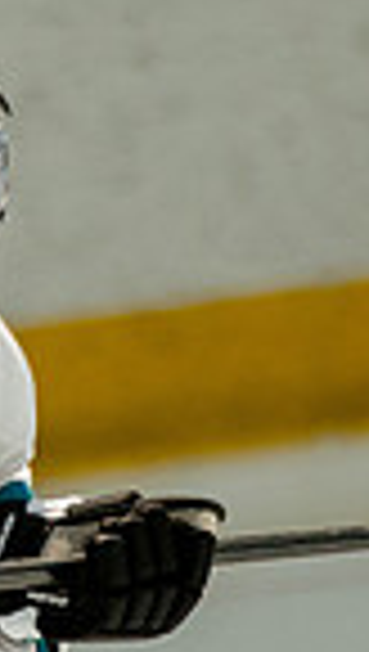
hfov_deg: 0.7
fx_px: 29174
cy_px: 646
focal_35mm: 1684
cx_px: -346
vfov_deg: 1.3
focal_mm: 261
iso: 1600
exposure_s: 1/5000
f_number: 3.2
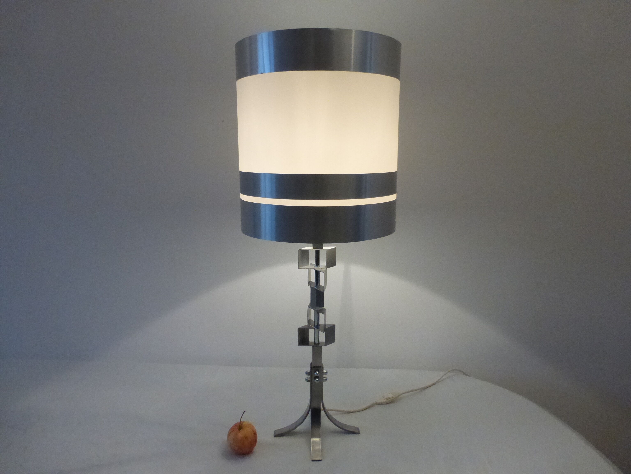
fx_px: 437
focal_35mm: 24
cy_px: 237
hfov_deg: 71.6
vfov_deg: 56.8
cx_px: 316
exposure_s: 1/200
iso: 800
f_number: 3.3
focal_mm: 4.3
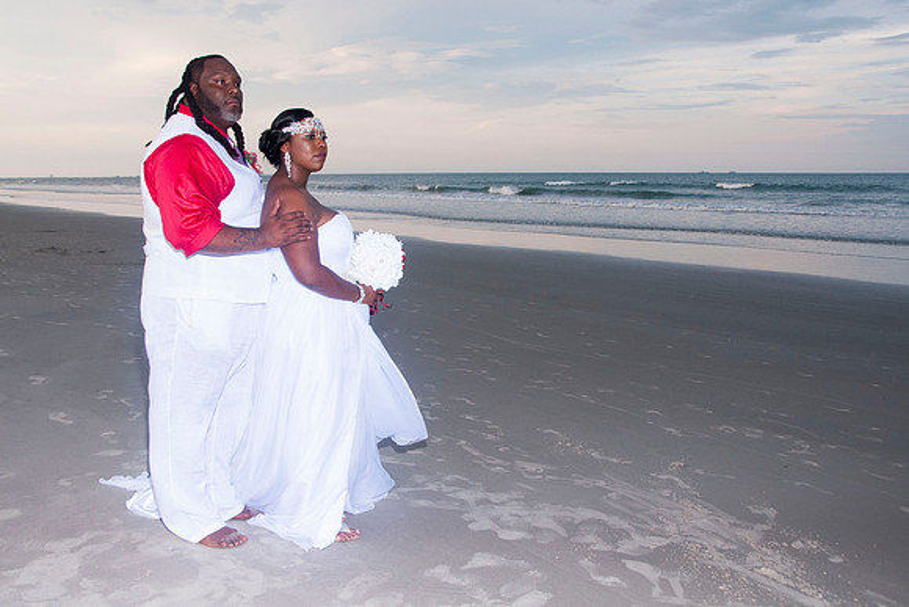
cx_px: 424
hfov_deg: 58.5
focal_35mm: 32
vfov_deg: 41.0
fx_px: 811
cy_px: 287
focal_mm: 20
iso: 400
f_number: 5.6
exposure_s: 1/200
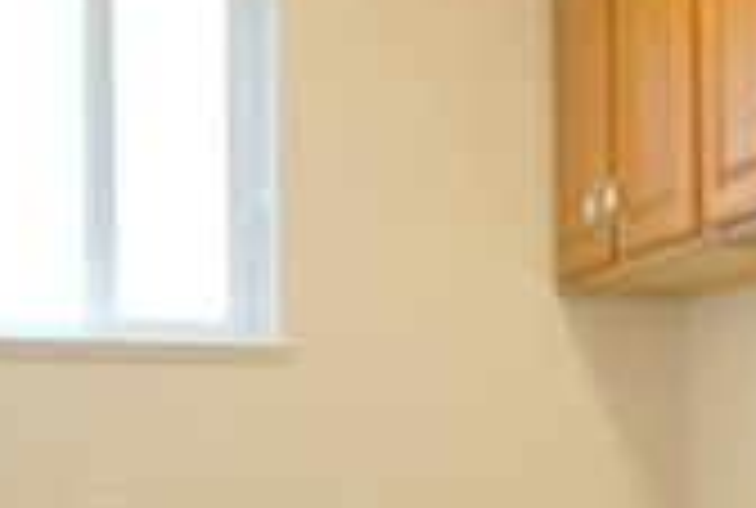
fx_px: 1200
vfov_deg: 23.6
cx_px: 882
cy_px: 396
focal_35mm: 57
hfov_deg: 30.3
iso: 400
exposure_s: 1/60
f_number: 3.5
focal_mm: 10
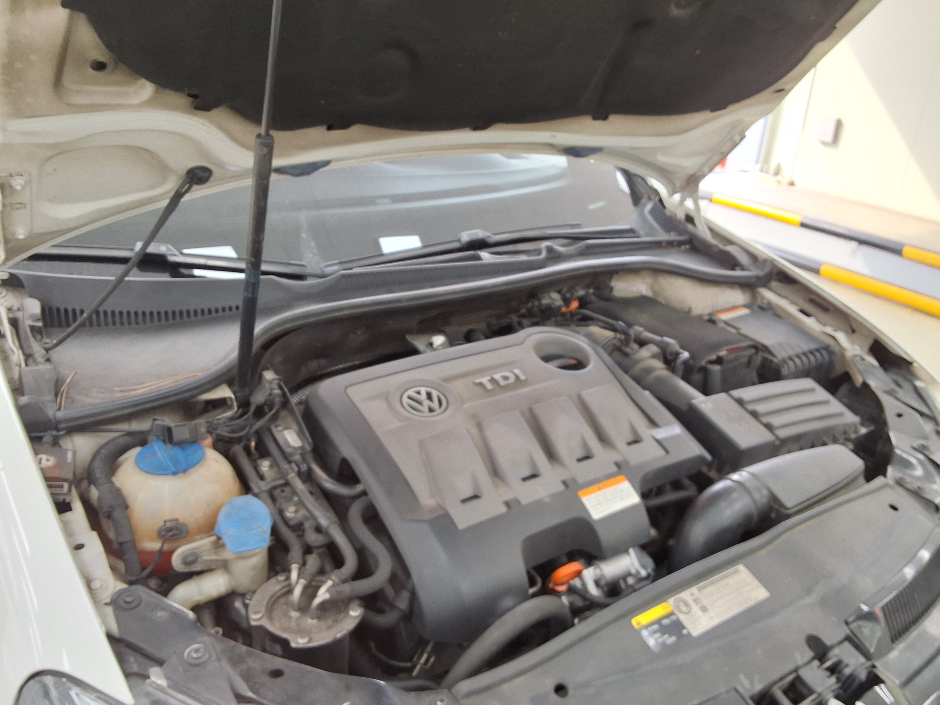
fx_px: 760
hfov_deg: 63.4
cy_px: 352
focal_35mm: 28
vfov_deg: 49.7
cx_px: 470
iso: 40
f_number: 1.9
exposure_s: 1/40
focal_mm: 2.91
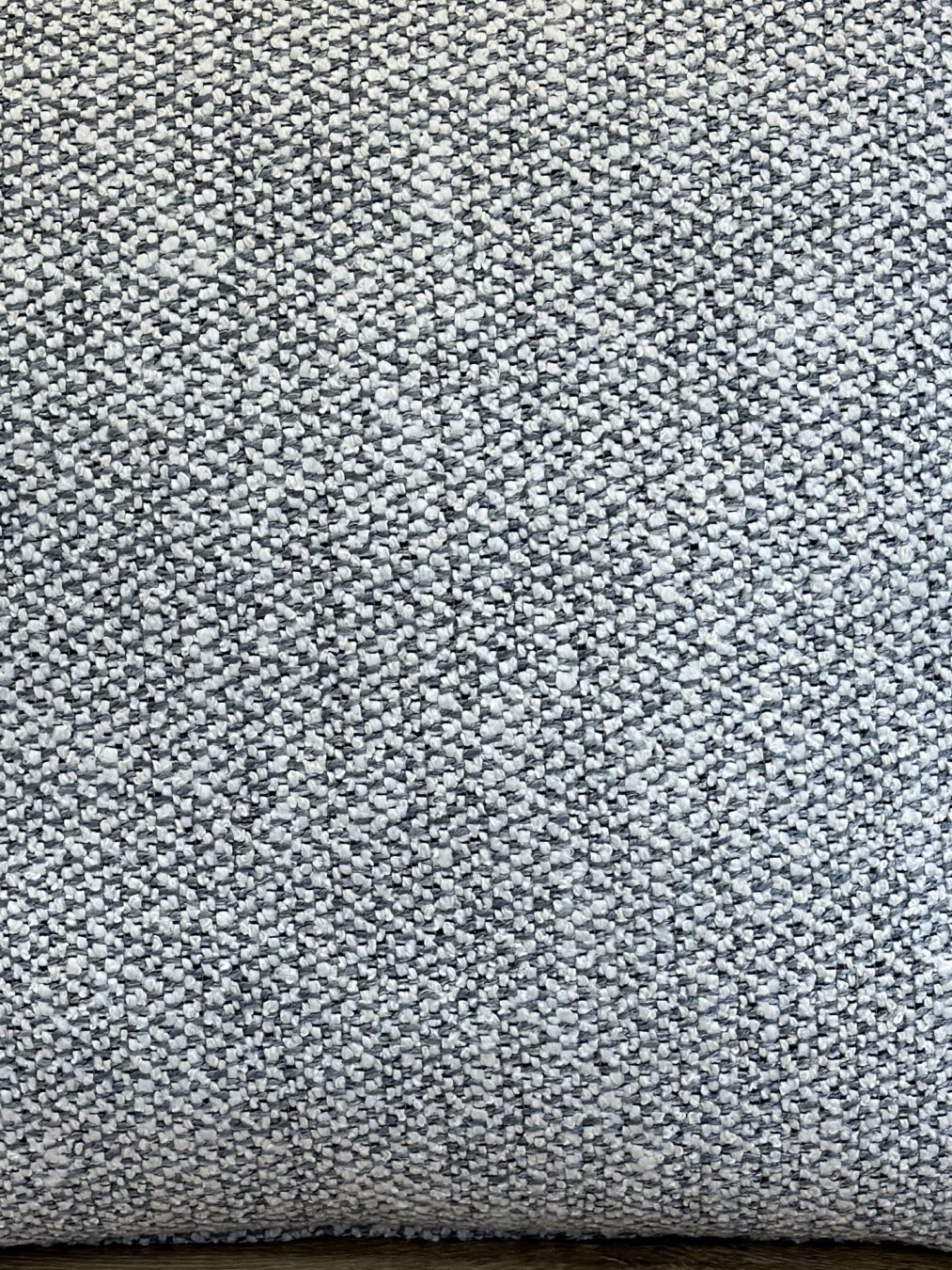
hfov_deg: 16.2
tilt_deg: -20.1
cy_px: 692
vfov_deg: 21.5
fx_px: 3336
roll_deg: +1.6
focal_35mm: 91
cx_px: 377
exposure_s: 1/202
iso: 80
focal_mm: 6.86
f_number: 1.78
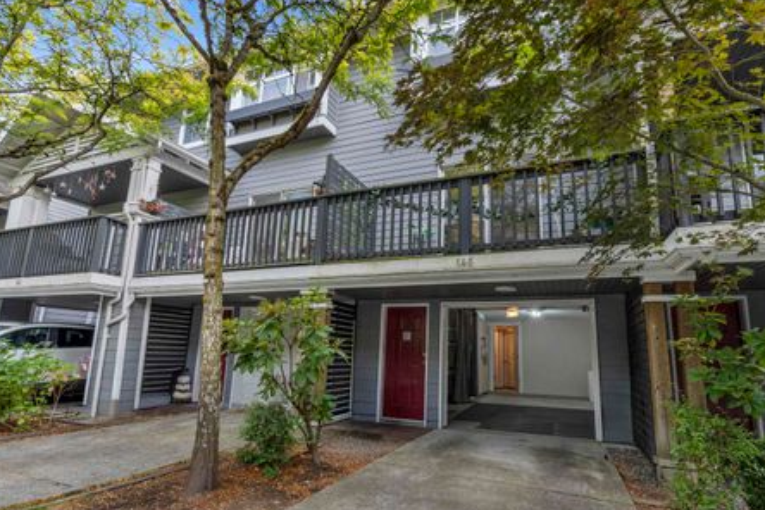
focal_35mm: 18
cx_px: 412
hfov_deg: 89.8
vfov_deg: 67.2
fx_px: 382
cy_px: 282
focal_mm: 16
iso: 400
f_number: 8
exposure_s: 1/40
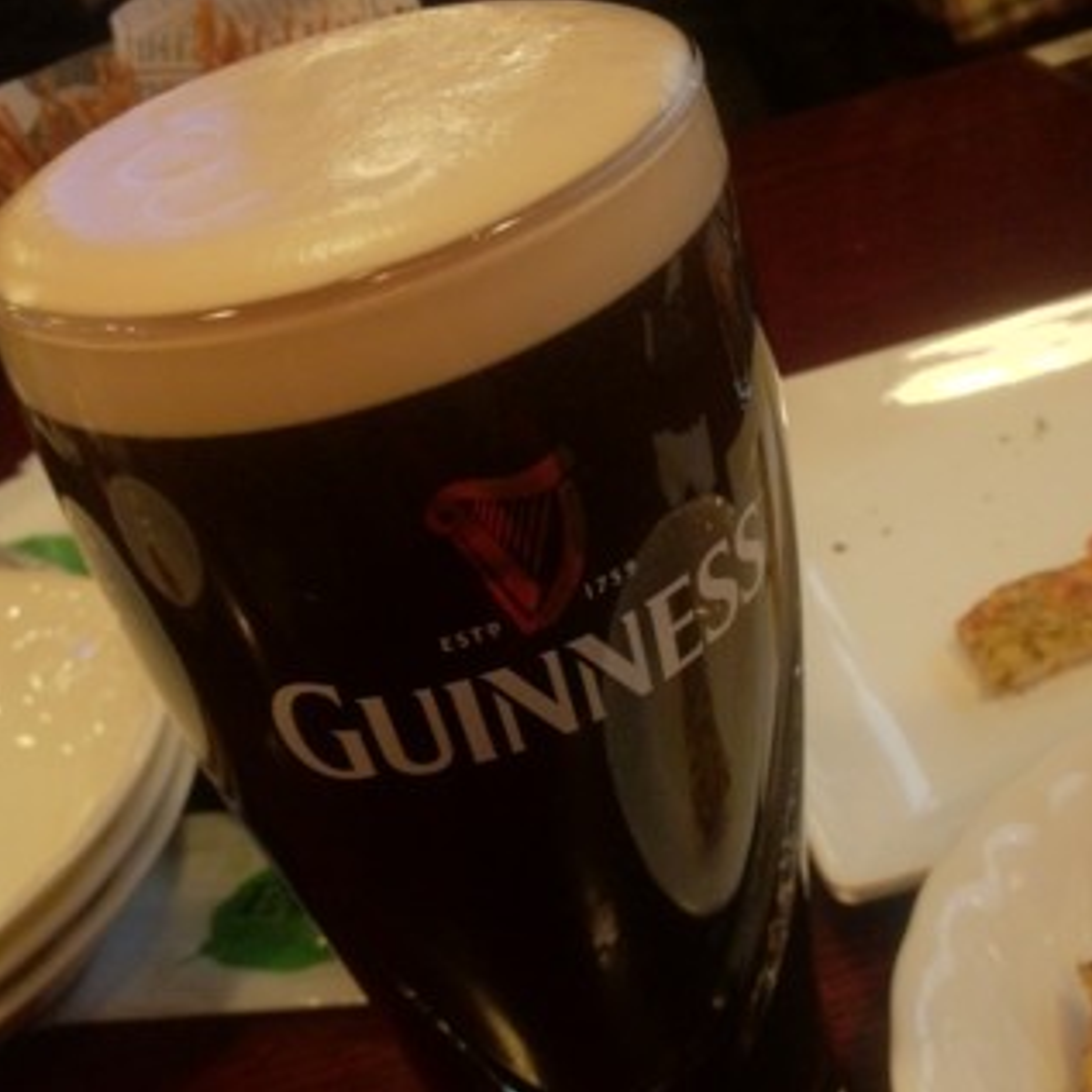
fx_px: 1570
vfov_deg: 38.3
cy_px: 551
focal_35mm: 44
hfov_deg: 38.3
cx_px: 524
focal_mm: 4.28
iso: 500
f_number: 2.4
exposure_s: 1/15
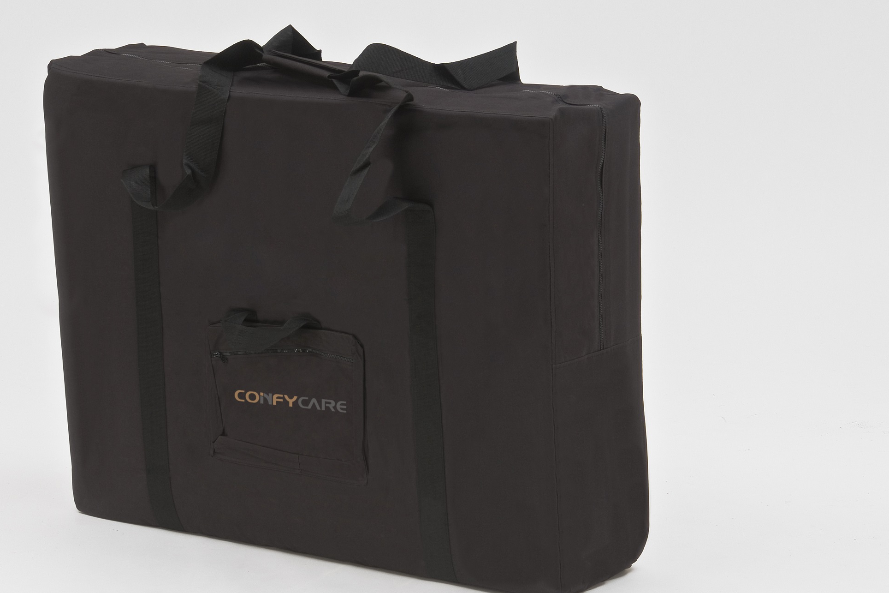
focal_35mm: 149
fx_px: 3679
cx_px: 340
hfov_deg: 13.8
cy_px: 325
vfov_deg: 9.2
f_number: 14
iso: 100
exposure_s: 1/160
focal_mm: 80
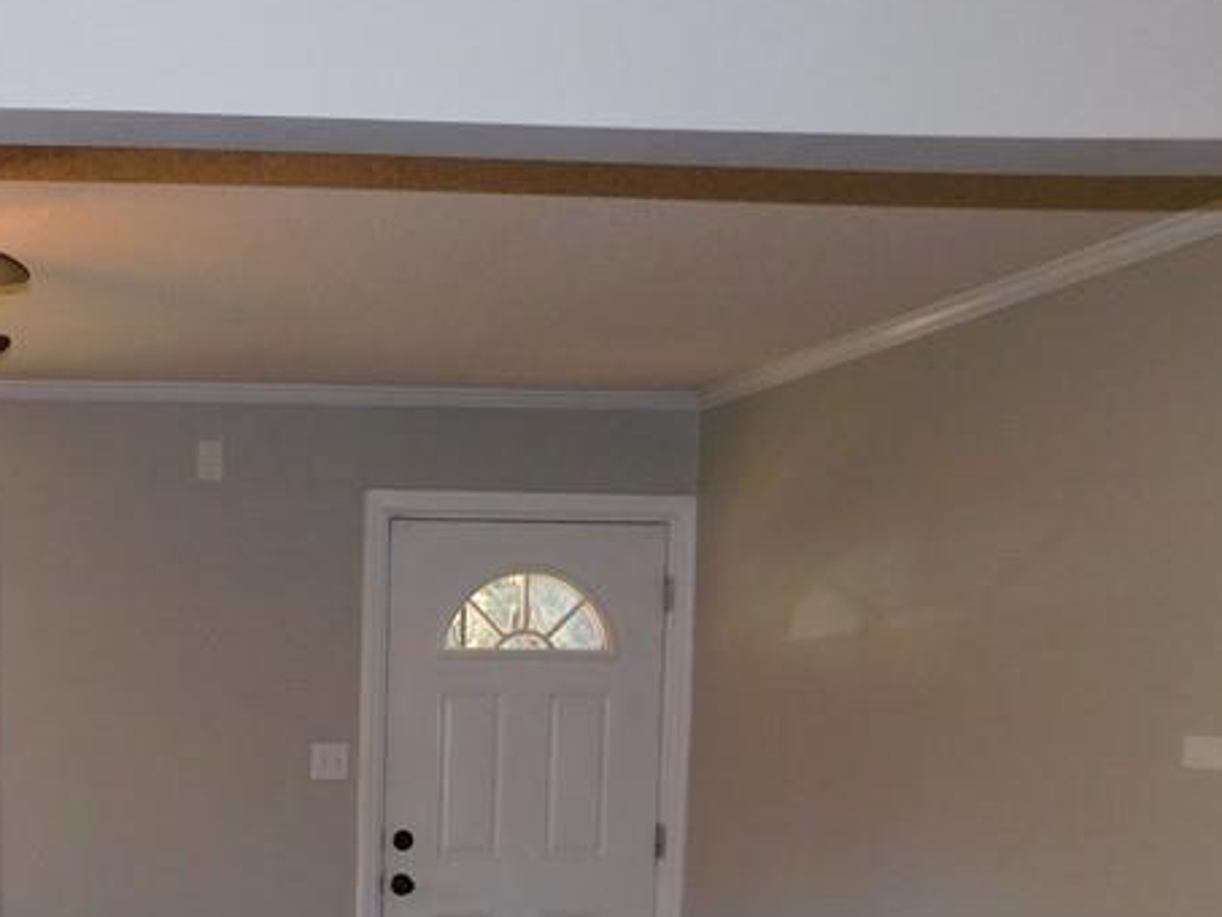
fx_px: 1836
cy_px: 887
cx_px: -124
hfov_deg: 32.4
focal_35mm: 52
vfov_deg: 26.7
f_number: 3
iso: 200
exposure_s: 1/30
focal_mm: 4
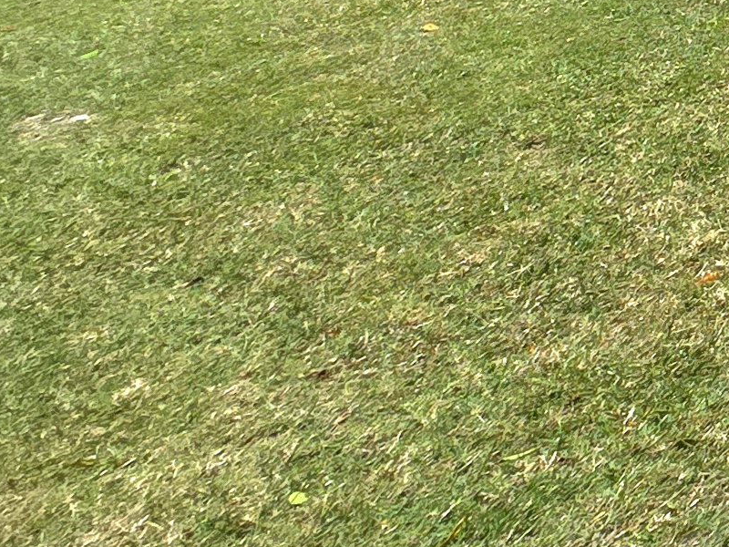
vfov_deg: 18.7
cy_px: -372
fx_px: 1369
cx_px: 1658
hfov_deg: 16.3
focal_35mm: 65
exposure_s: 1/3333
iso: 50
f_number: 2.2
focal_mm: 2.2
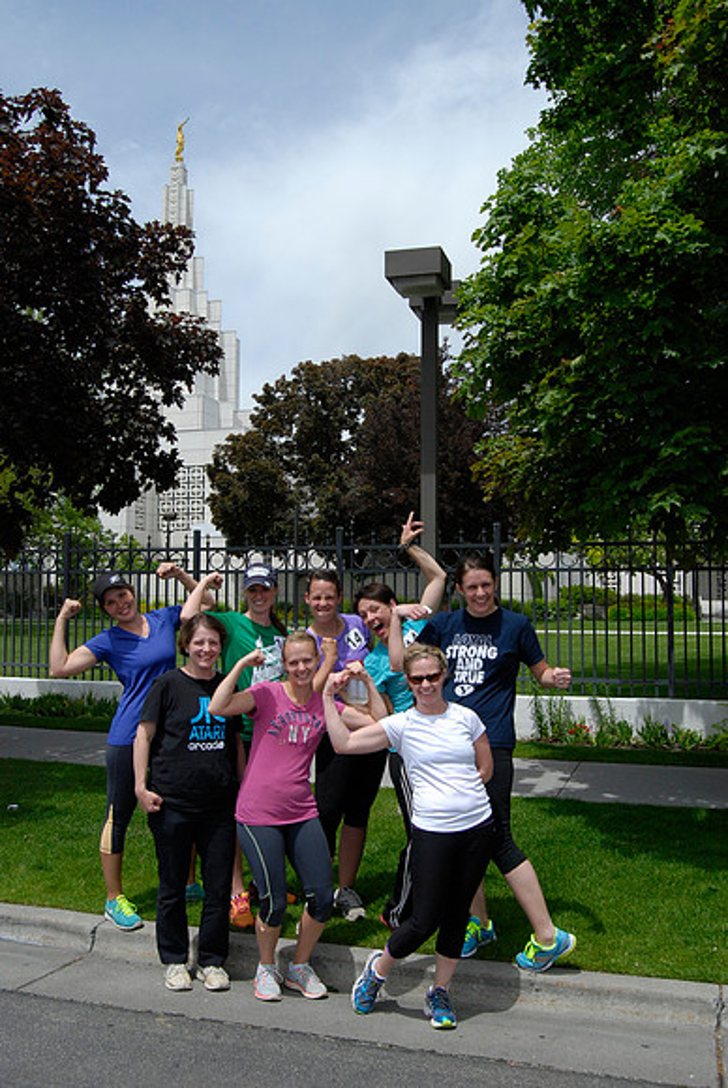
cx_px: 364
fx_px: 1044
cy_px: 544
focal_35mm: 34
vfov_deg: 55.1
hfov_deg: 38.4
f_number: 10
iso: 400
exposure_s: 1/800
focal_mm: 23
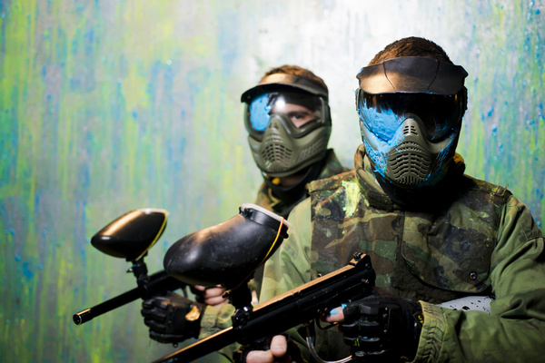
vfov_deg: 22.6
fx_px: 908
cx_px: 272
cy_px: 182
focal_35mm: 60
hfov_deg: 33.4
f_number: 2.8
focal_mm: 60
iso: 320
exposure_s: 1/80
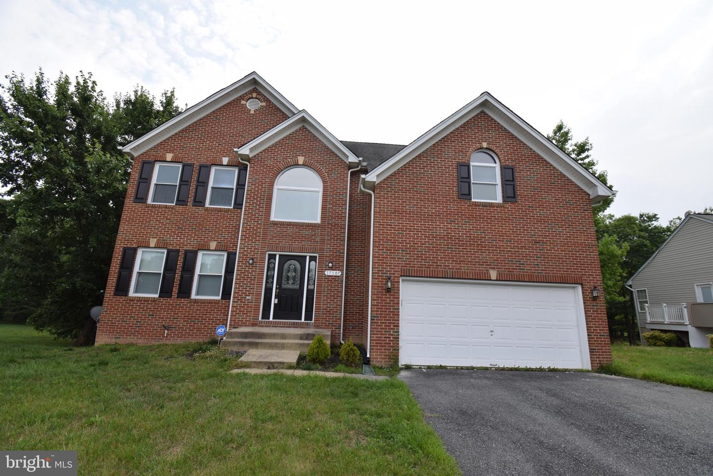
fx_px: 297
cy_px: 238
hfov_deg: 100.4
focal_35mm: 15
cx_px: 356
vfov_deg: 77.3
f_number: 10
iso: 100
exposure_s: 1/100
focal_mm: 10
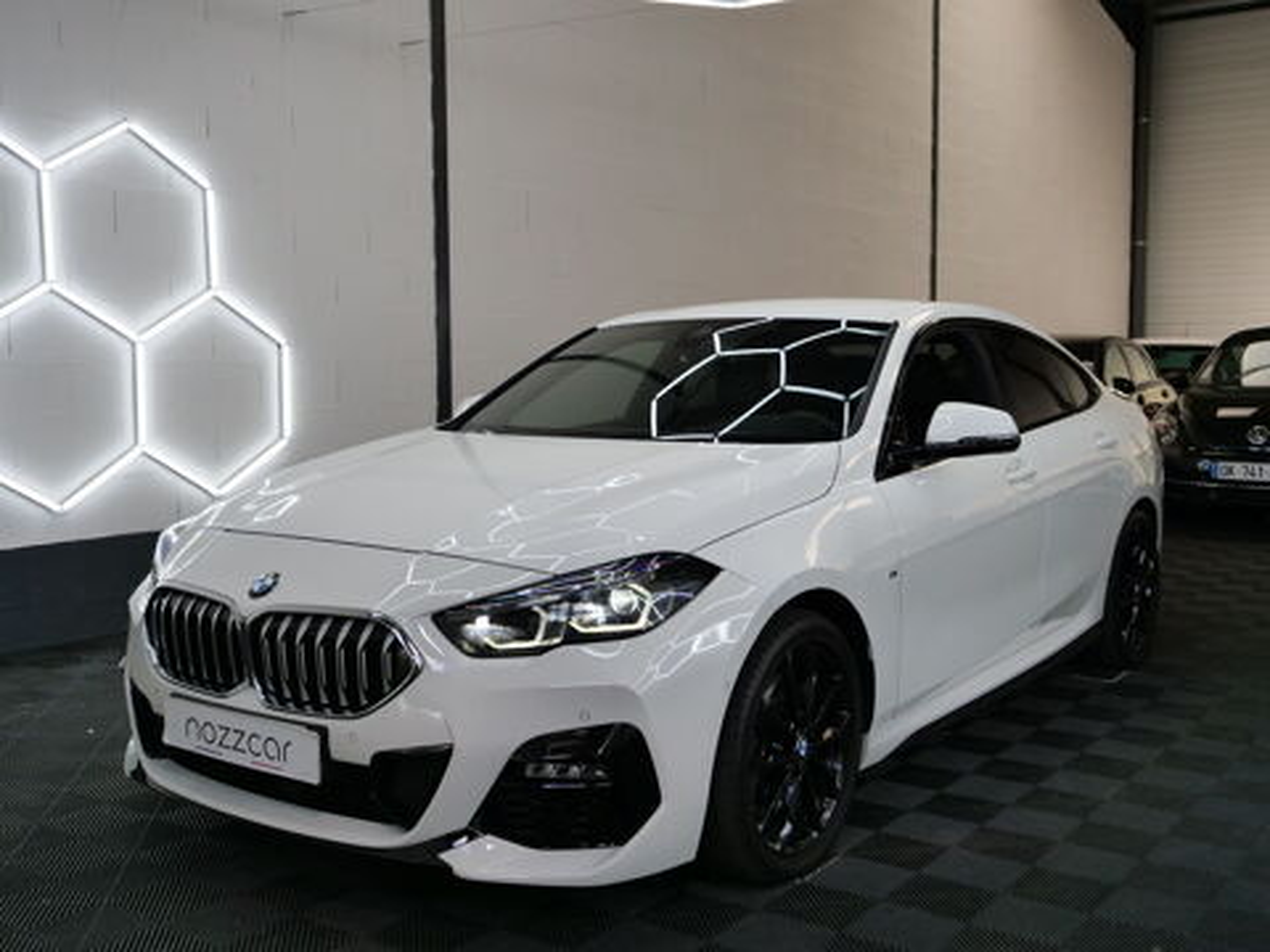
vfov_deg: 39.7
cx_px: 635
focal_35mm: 36
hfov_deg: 51.4
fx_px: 1321
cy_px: 476
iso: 200
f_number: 3.3
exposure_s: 1/80
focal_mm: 18
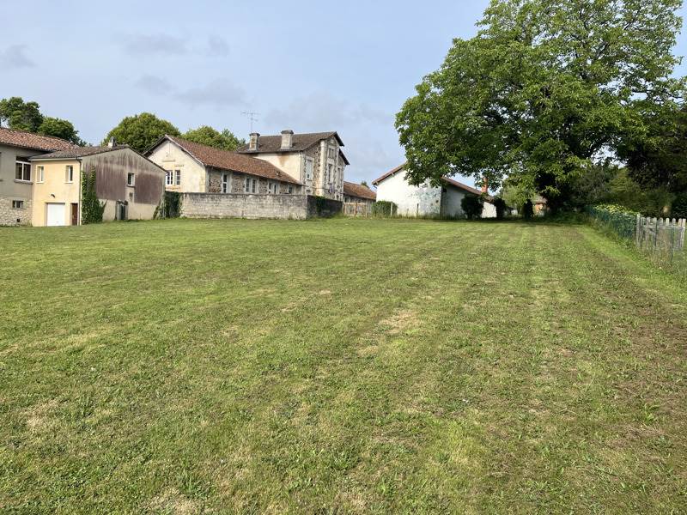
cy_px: 258
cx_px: 344
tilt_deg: -2.6
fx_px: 516
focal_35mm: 26
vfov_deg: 53.1
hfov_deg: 67.3
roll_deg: -2.7
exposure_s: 1/2463
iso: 50
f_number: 1.6
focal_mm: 5.1
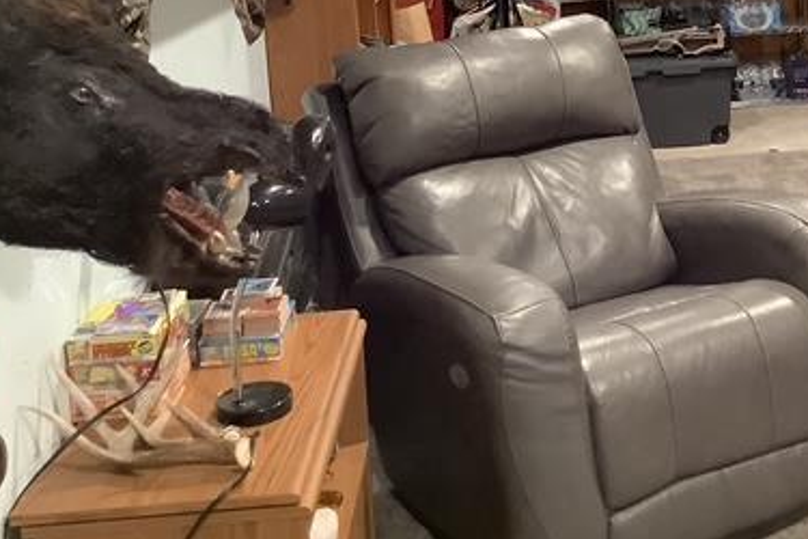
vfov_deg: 24.0
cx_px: 597
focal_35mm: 55
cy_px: 60
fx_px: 1234
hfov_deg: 35.5
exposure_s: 1/30
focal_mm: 3.3
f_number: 2.4
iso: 400
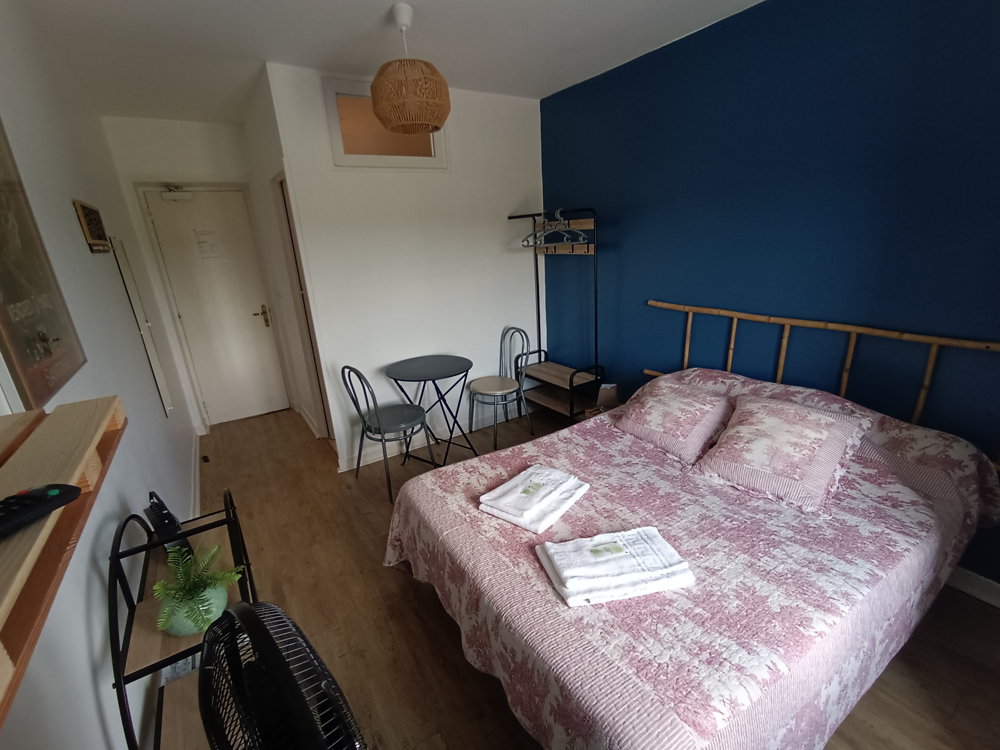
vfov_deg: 74.7
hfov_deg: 91.0
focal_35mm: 17
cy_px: 375
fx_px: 491
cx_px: 500
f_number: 2.2
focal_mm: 1.65
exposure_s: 1/100
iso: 545
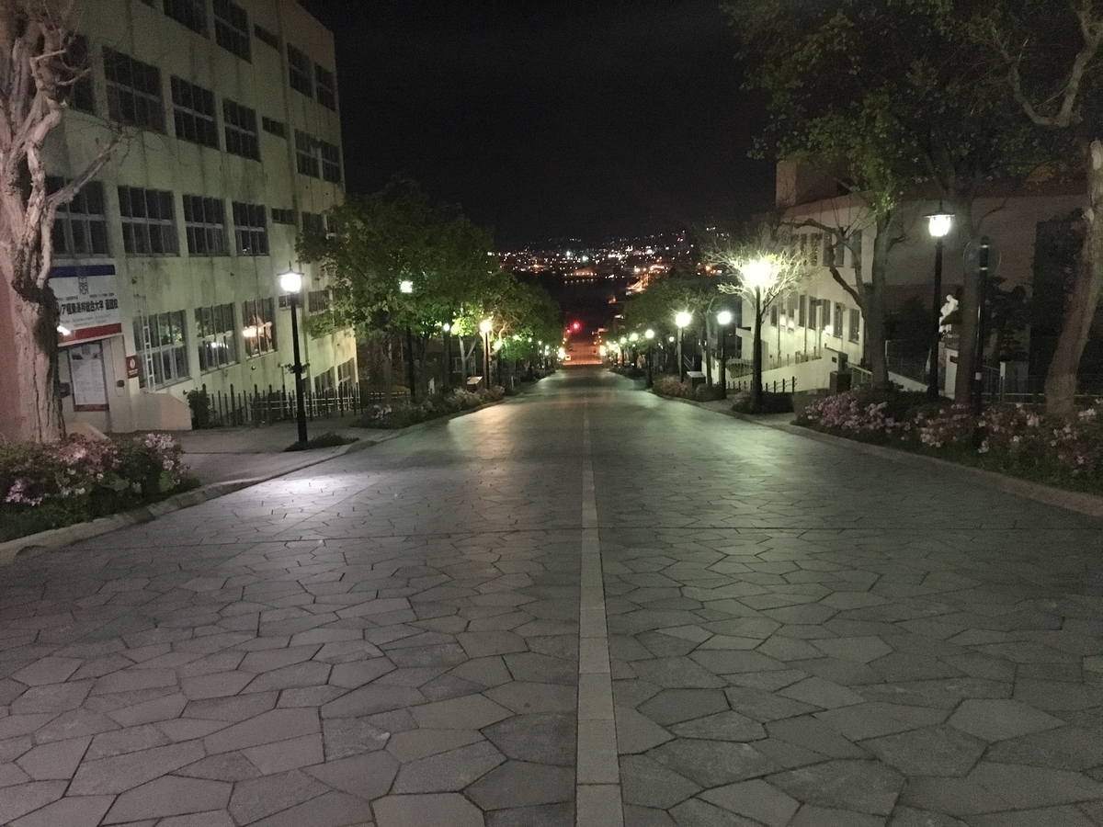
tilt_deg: -8.2
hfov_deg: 61.7
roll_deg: +1.5
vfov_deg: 48.2
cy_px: 414
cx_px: 552
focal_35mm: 29
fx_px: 924
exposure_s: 1/17
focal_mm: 4.15
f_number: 2.2
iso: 1250
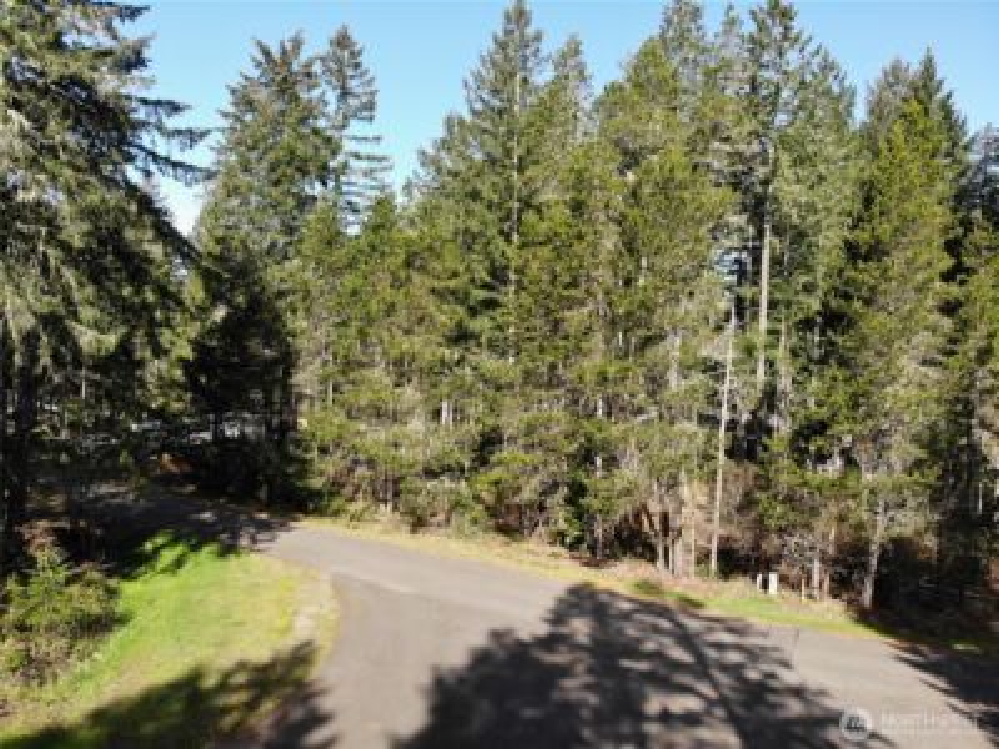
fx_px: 693
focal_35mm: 24
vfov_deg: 56.8
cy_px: 374
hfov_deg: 71.6
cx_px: 500
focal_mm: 4.5
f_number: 2.8
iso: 100
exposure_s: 1/364
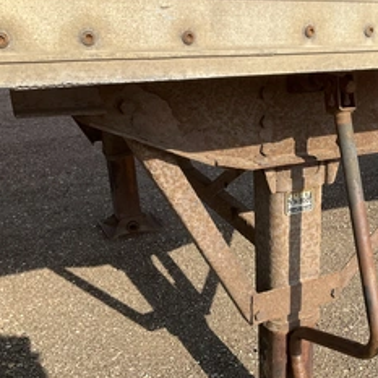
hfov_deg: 36.9
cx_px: 308
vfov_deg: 38.3
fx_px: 544
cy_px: 211
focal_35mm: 44
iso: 25
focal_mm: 3
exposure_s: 1/962
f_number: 1.8
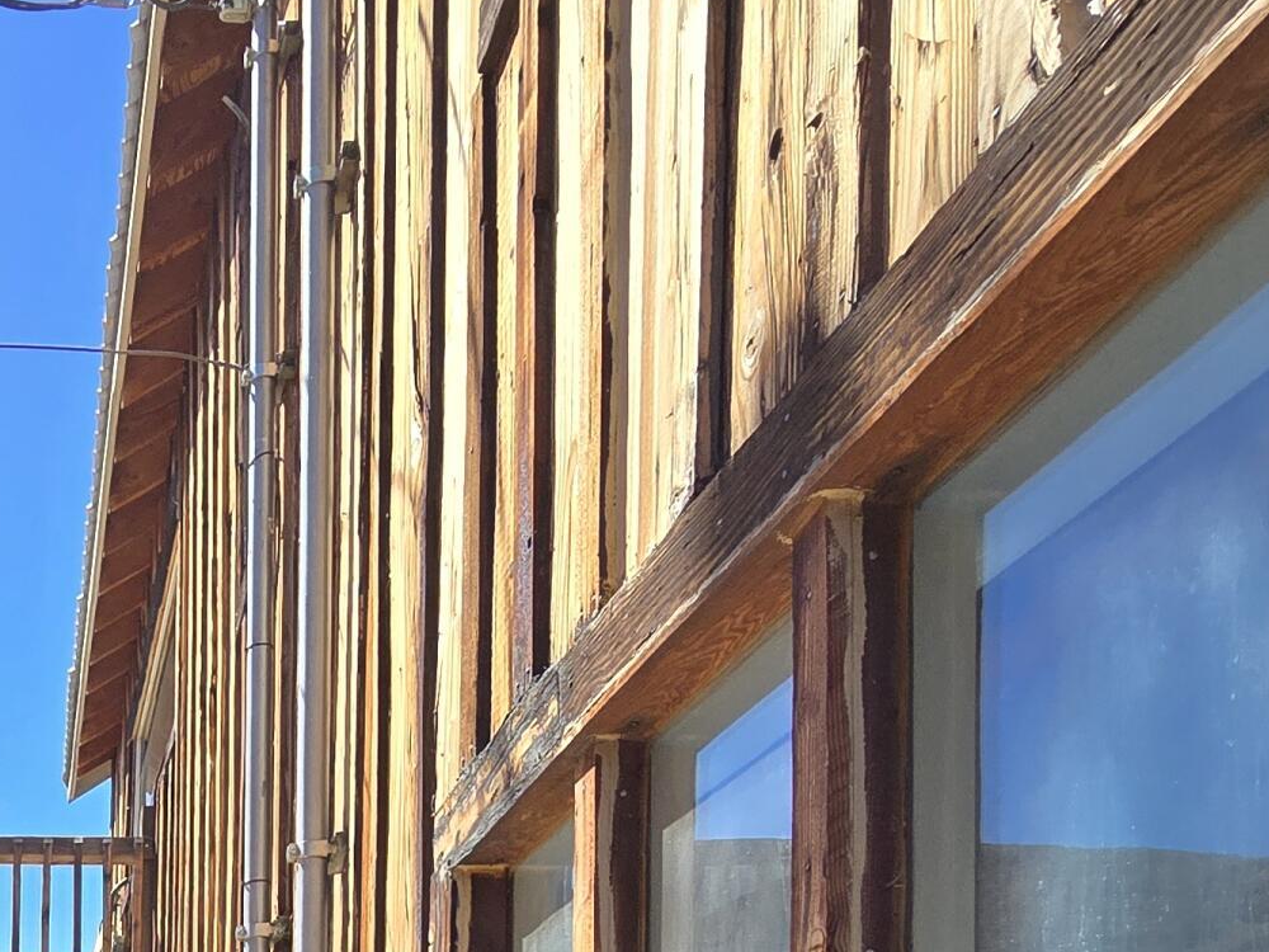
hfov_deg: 40.8
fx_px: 1430
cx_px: -46
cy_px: 1334
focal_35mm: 39
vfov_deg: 28.1
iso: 80
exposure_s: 1/2000
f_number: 2.2
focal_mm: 2.2
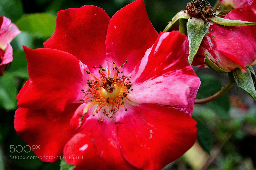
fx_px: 404
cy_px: 85
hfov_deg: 35.1
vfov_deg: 23.7
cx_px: 128
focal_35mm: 57
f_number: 5.6
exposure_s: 1/500
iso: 200
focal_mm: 38
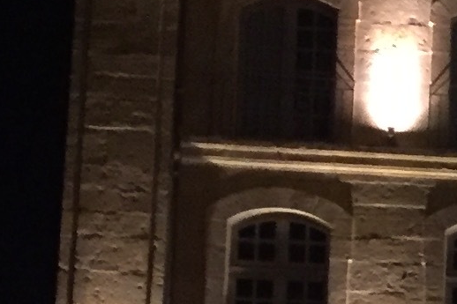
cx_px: 1111
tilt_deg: +8.4
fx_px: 2411
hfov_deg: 9.6
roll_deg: +0.1
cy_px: 551
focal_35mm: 190
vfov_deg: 7.0
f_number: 2.2
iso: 250
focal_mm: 4.15
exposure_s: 1/20
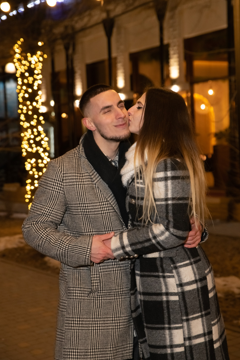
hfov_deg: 20.0
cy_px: 186
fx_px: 680
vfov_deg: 29.7
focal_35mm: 68
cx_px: 130
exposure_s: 1/160
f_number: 4
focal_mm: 62
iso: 1000
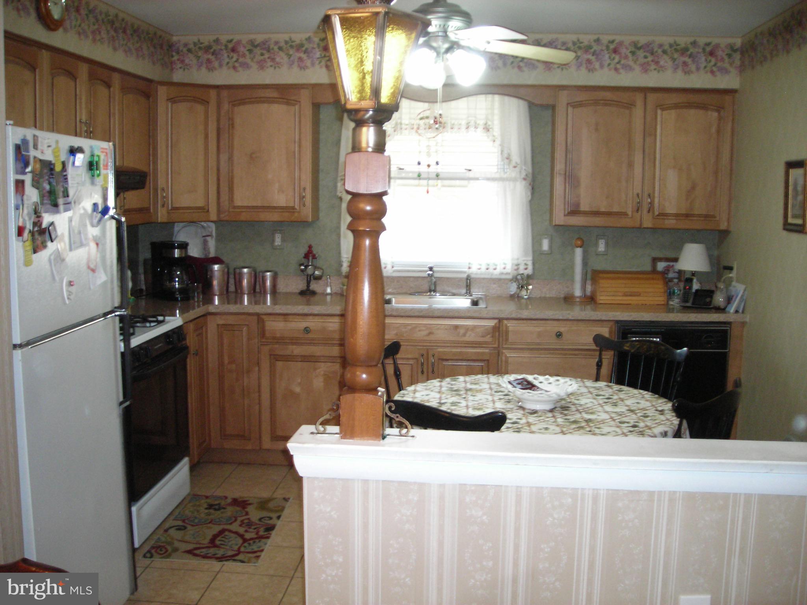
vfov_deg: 37.7
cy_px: 302
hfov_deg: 49.0
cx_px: 404
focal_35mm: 38
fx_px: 886
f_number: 3.2
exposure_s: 1/22.7
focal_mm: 6.3
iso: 200
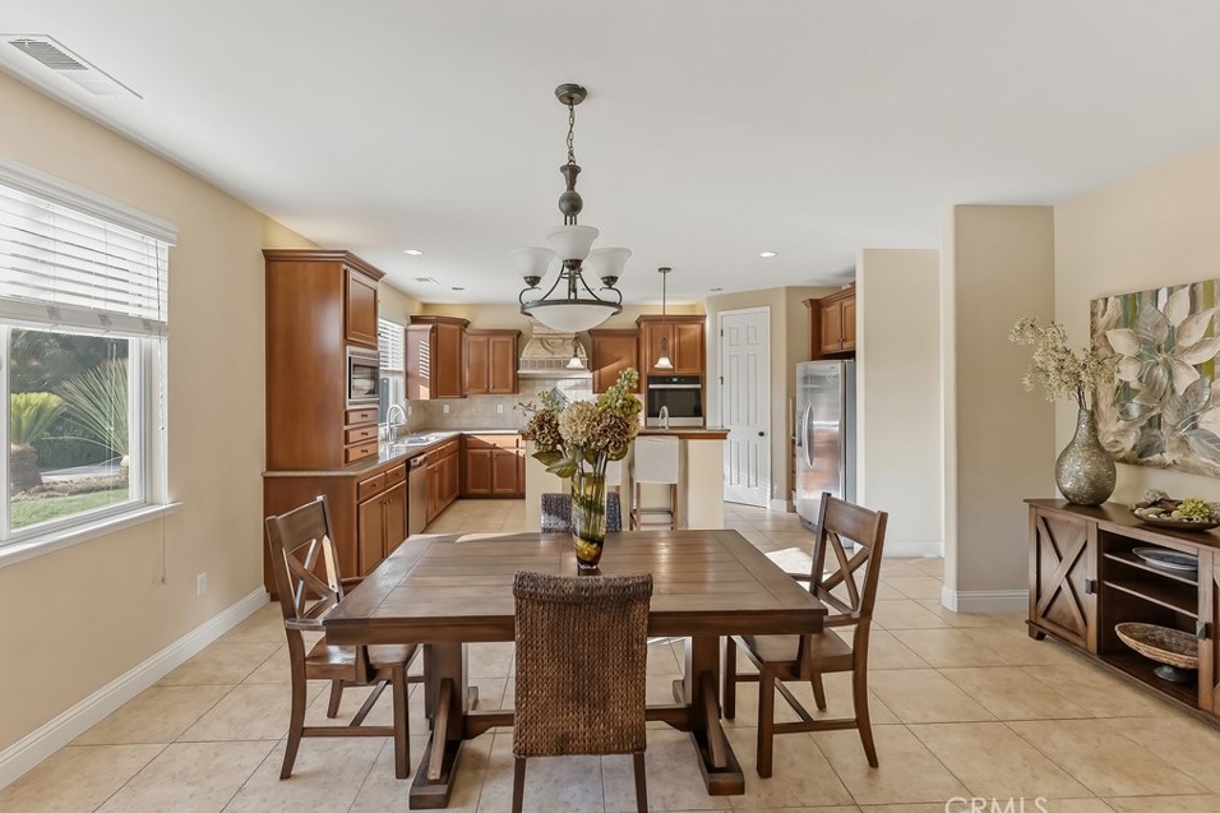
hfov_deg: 100.4
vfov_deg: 77.3
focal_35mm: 15
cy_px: 391
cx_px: 596
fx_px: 508
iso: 500
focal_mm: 14
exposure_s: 1/160
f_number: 4
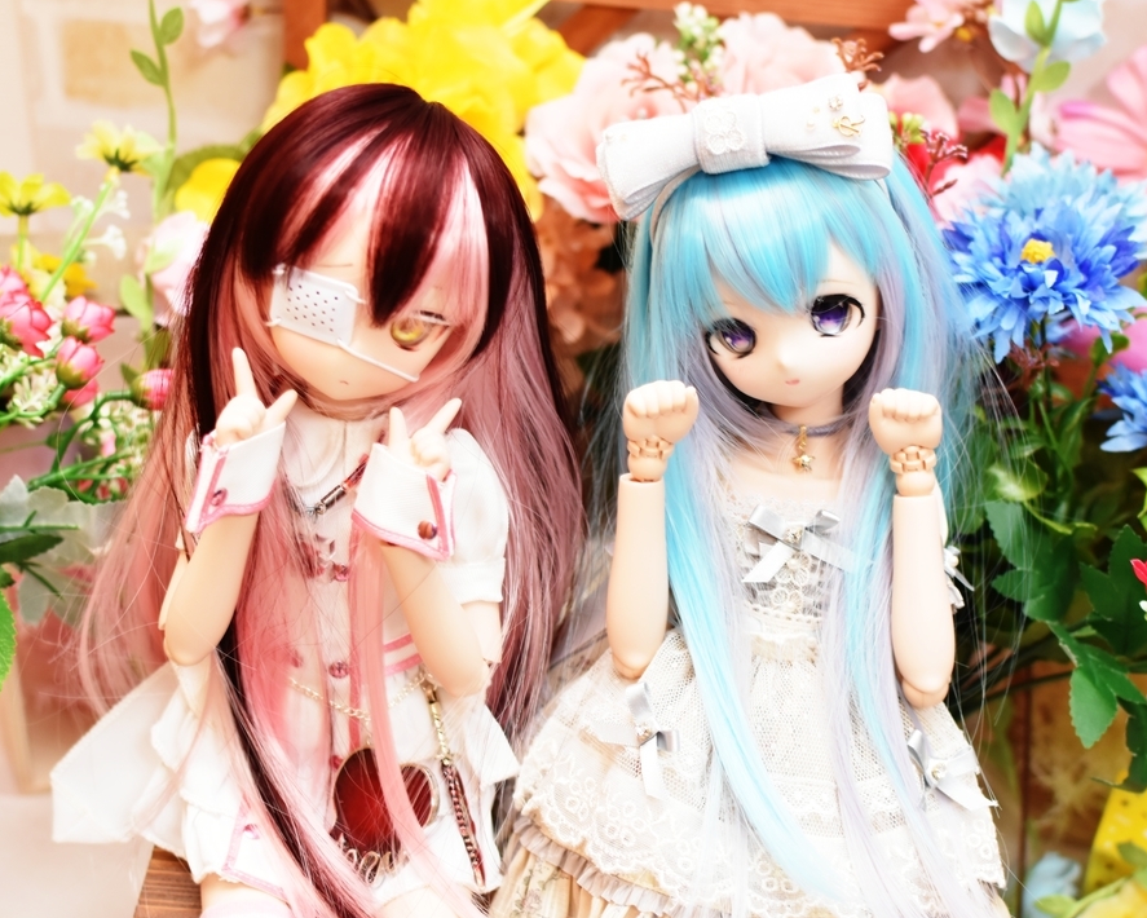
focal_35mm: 67
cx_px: 610
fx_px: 2263
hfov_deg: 28.4
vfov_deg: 22.9
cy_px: 464
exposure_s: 1/60
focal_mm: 35
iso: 800
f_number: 3.2
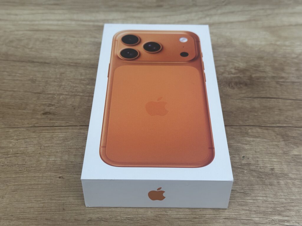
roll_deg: -0.9
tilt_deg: -43.2
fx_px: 419
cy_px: 113
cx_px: 151
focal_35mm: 48
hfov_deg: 39.7
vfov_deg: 30.3
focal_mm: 6.86
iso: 80
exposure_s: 1/100
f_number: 1.78
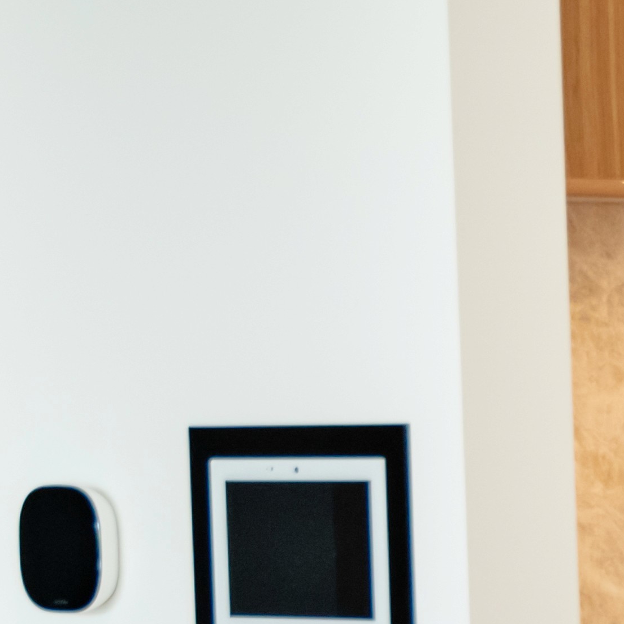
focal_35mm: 256
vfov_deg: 6.8
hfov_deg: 6.5
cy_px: 911
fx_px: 5221
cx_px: 1518
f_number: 2.8
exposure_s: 1/100
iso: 500
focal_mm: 35
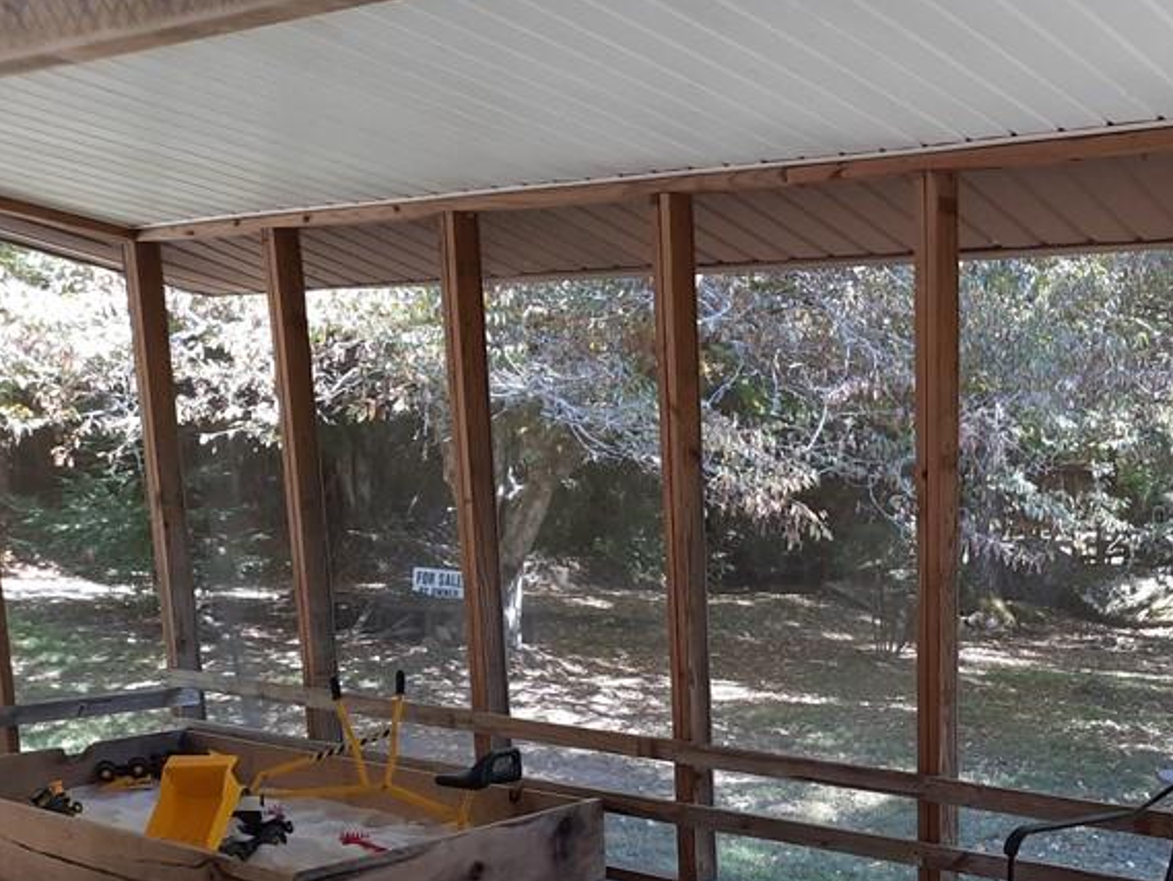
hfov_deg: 40.2
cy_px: 772
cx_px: 952
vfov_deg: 30.9
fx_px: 1525
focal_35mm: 45
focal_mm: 4.6
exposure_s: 1/60
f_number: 2
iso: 125
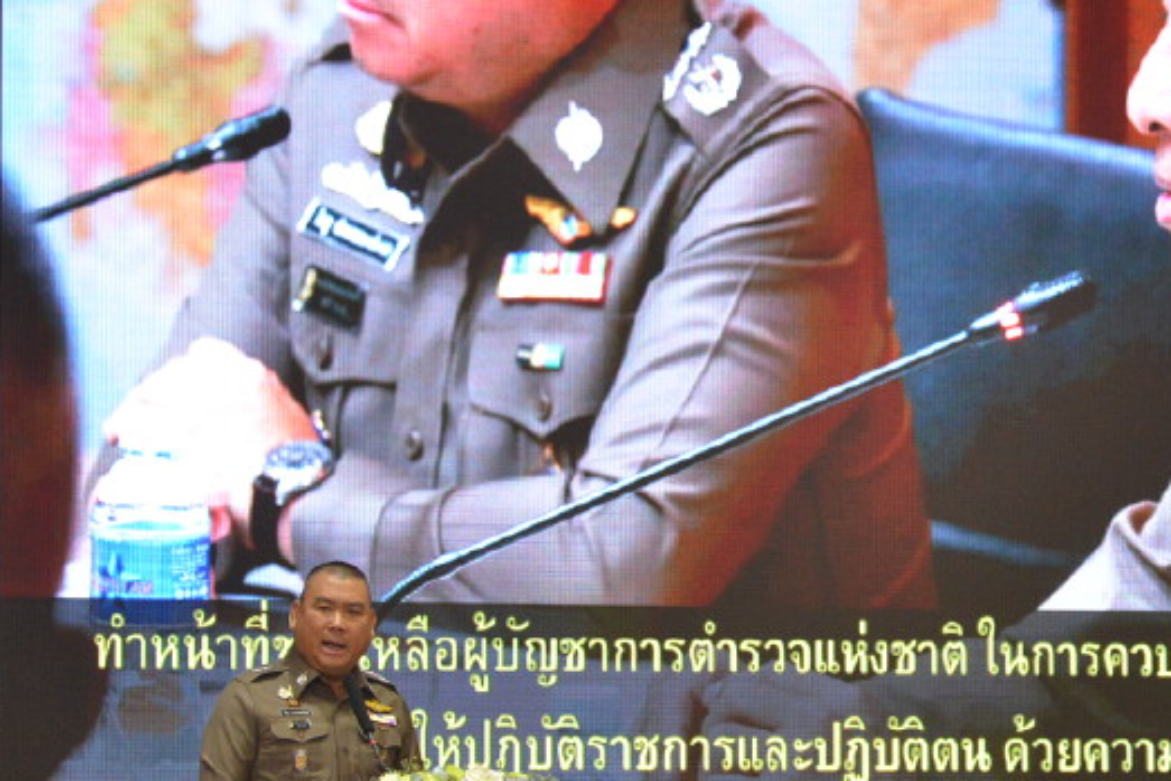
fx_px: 5596
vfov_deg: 8.0
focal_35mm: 172
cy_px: 483
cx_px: 851
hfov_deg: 11.9
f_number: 2.8
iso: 3200
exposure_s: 1/250
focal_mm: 75
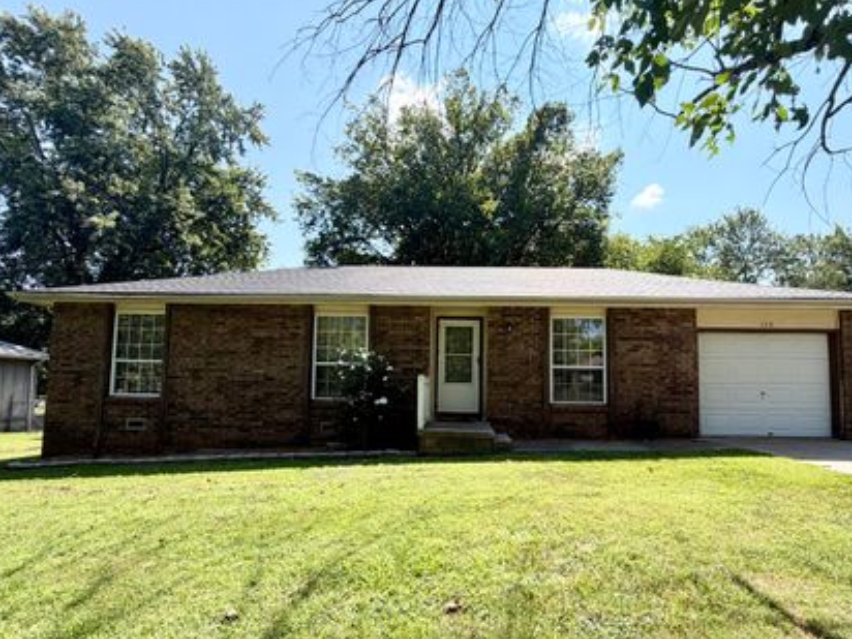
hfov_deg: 90.8
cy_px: 357
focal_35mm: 17
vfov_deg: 74.5
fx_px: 418
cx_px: 463
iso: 32
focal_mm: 2.22
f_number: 2.2
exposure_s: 1/770
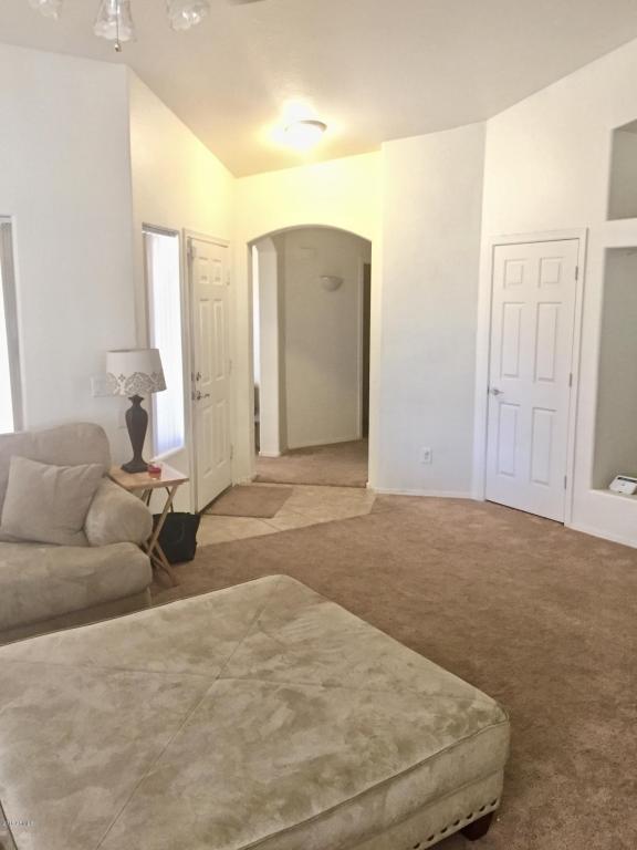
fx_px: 712
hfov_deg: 48.2
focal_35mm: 29
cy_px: 425
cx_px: 318
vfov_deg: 61.7
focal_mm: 4.15
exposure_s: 1/33
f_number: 2.2
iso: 250
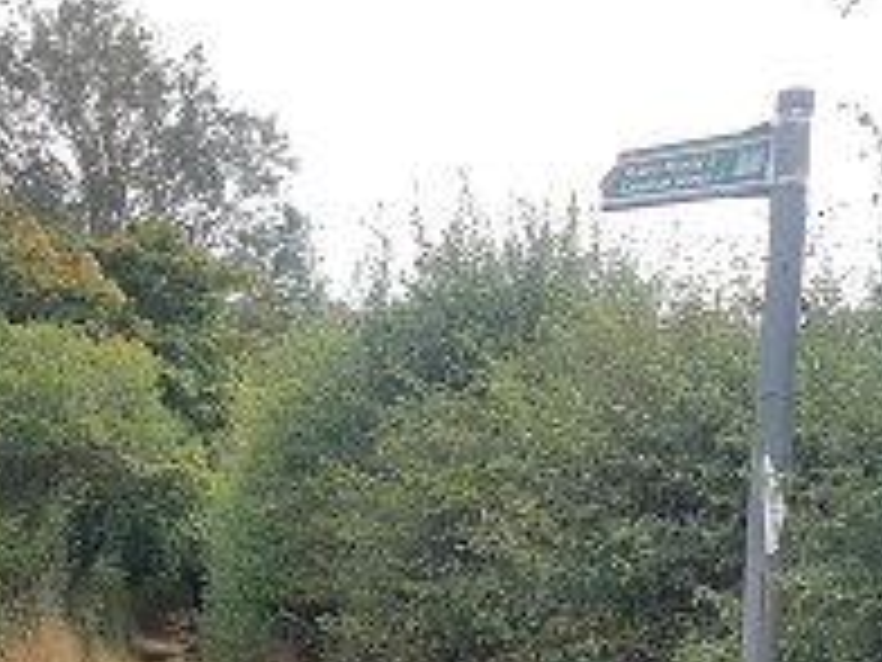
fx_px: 1350
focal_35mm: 53
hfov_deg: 35.8
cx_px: 292
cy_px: 549
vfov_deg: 26.9
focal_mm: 4.2
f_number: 1.7
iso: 50
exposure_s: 1/998
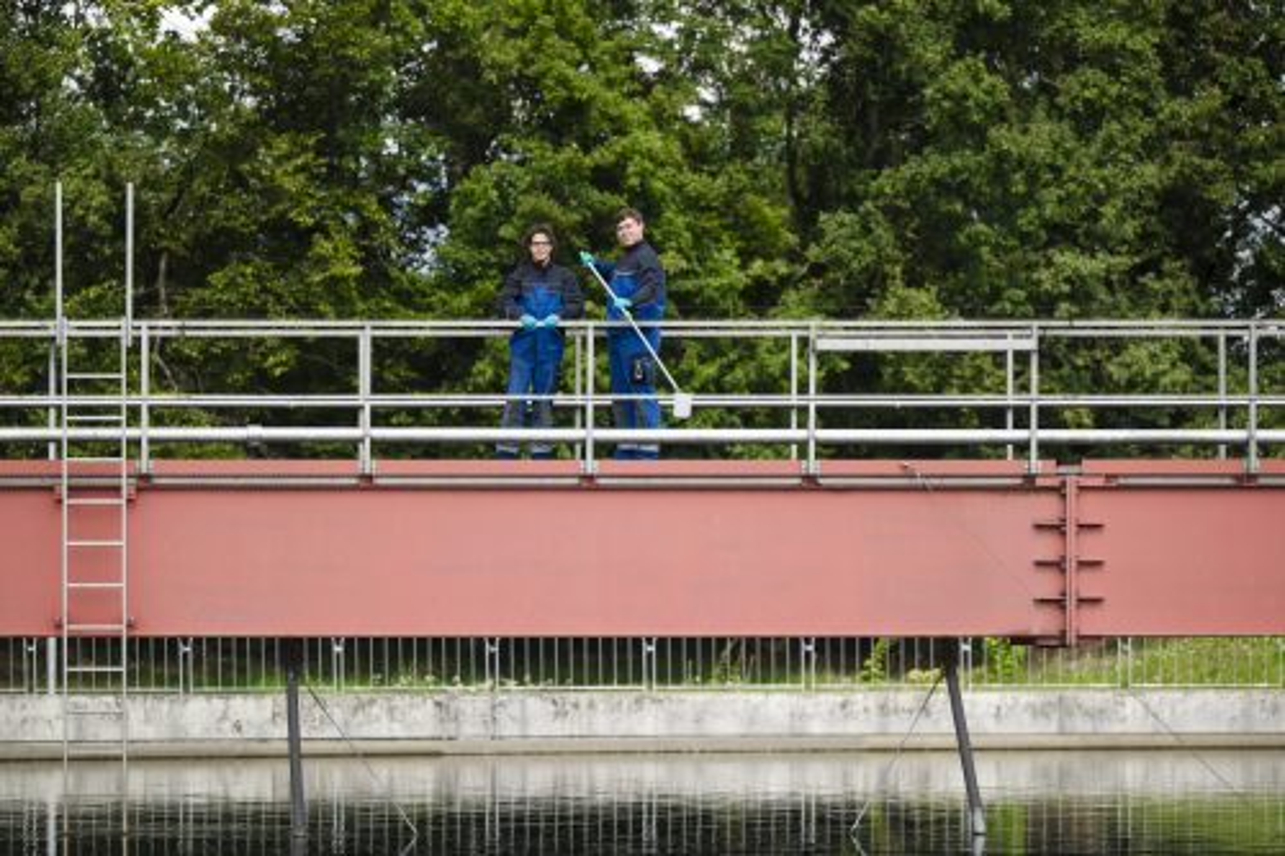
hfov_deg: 16.4
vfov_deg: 11.0
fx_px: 4460
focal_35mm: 125
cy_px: 428
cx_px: 642
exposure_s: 1/2000
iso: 100
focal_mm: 125
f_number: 2.8
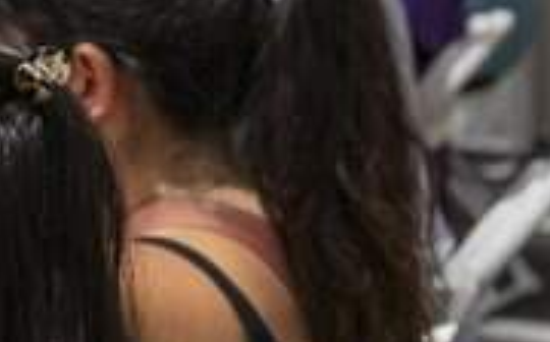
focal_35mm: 286
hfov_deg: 7.1
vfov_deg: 4.6
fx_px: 4282
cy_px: 287
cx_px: -519
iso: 320
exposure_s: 1/1250
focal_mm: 42
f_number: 4
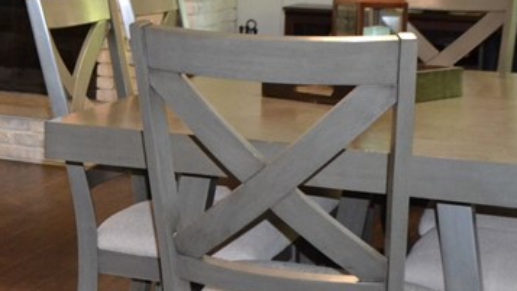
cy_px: -37
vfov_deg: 13.8
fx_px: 1179
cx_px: -56
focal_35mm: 86
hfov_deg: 23.2
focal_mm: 18
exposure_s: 1/60
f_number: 3.5
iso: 2000
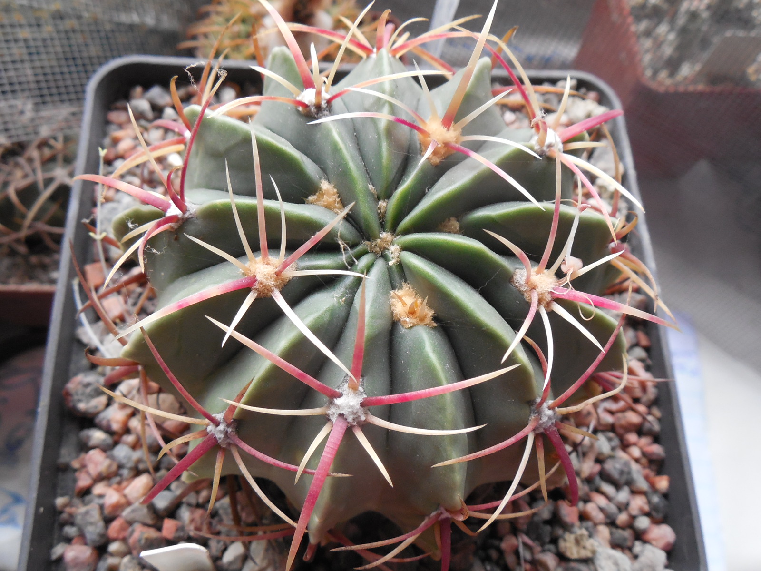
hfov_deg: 58.4
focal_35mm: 31
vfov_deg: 45.4
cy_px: 286
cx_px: 380
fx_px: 682
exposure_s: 1/30
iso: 360
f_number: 3.6
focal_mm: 5.6
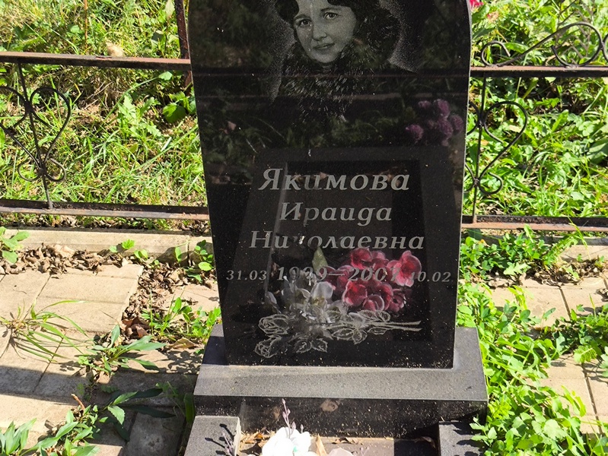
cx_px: 304
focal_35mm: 50
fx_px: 879
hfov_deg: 38.2
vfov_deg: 29.1
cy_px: 228
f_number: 1.7
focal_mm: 4.71
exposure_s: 1/590
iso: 50
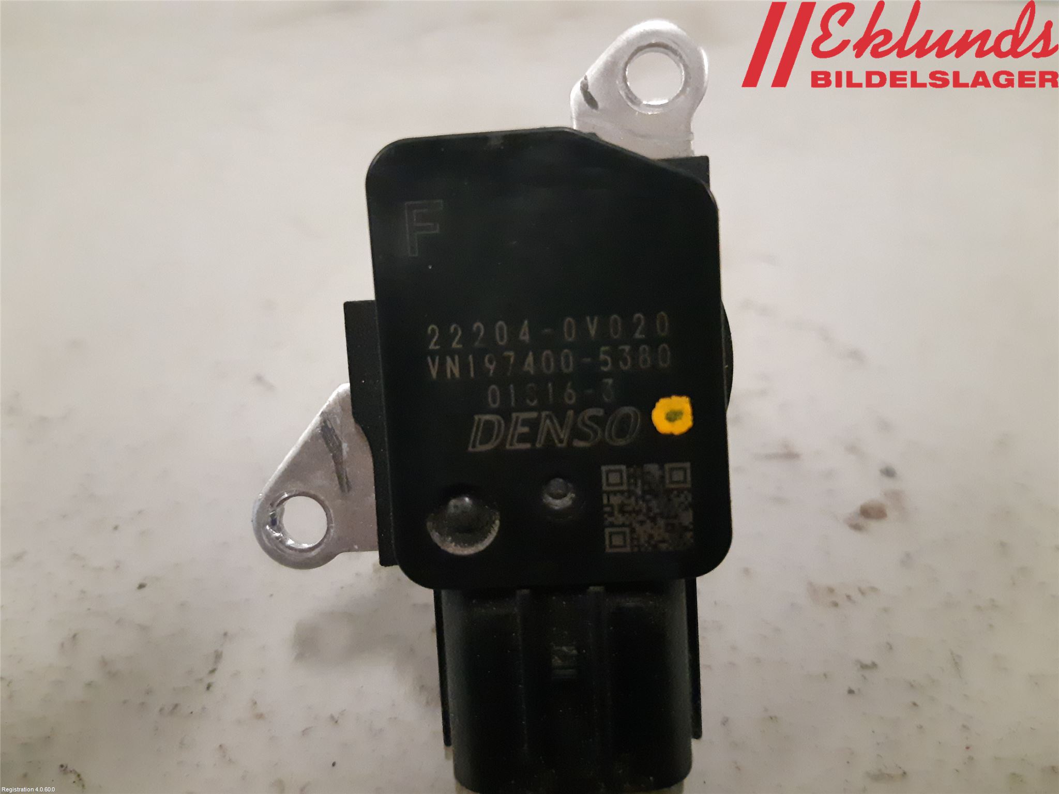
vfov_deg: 53.1
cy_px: 397
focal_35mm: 26
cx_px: 530
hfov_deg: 67.3
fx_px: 795
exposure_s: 1/176
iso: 800
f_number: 1.7
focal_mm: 3.93
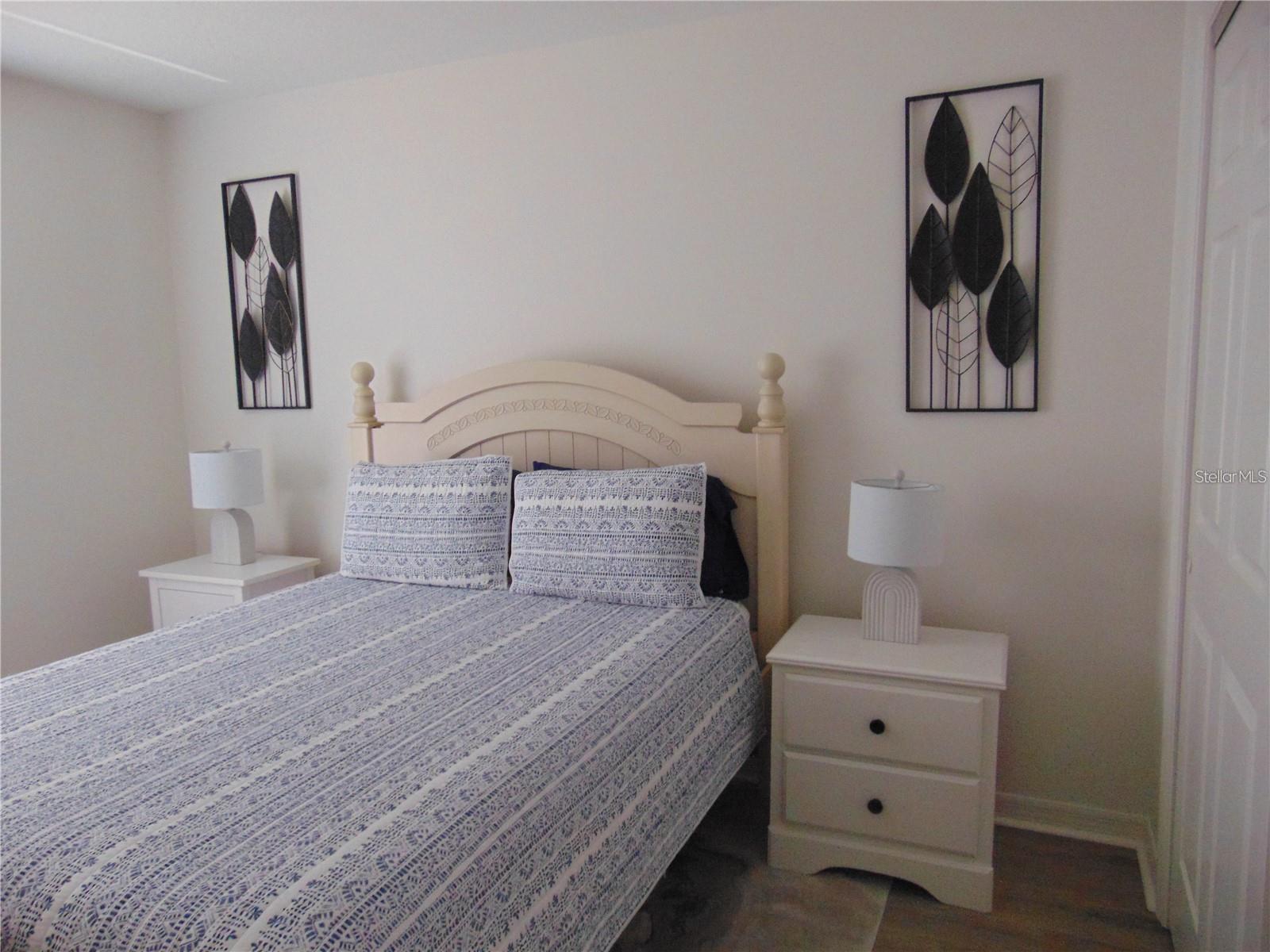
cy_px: 476
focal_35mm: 25
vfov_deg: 54.9
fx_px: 917
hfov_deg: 69.4
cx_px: 635
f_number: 3
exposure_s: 1/60
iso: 400
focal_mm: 4.5
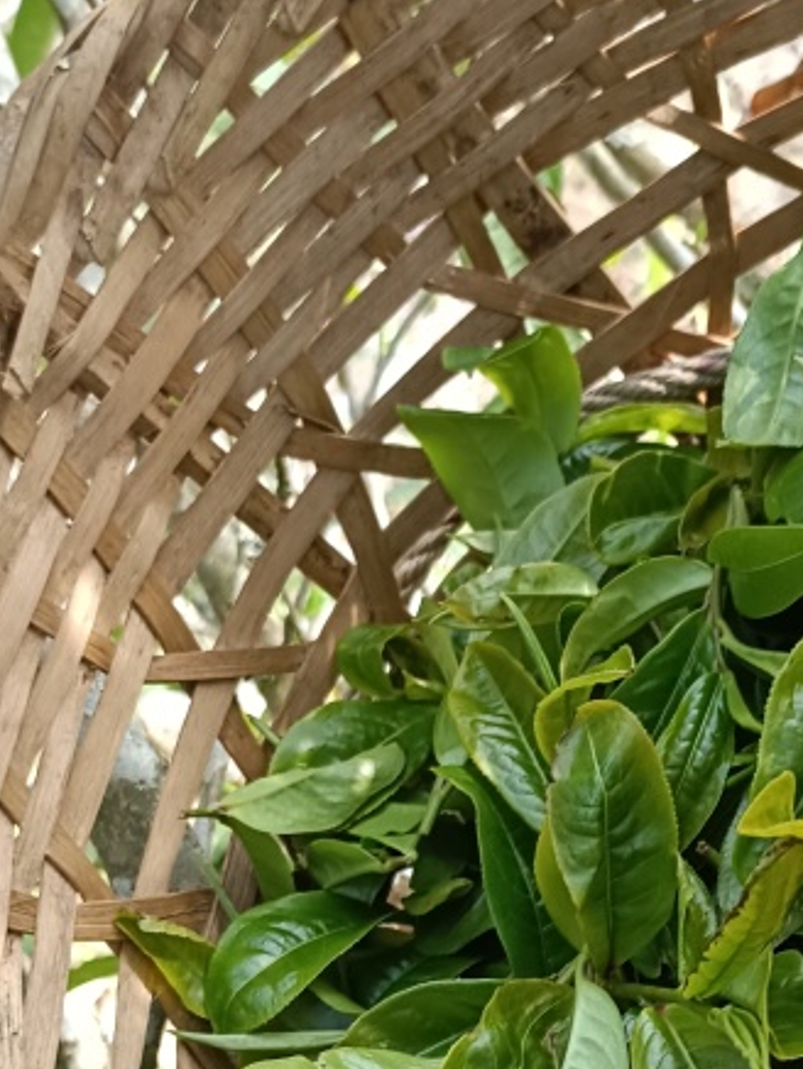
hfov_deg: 23.7
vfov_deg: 30.7
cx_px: 634
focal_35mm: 61
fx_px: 1886
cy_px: 894
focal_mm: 4.75
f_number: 1.79
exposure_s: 1/100
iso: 163
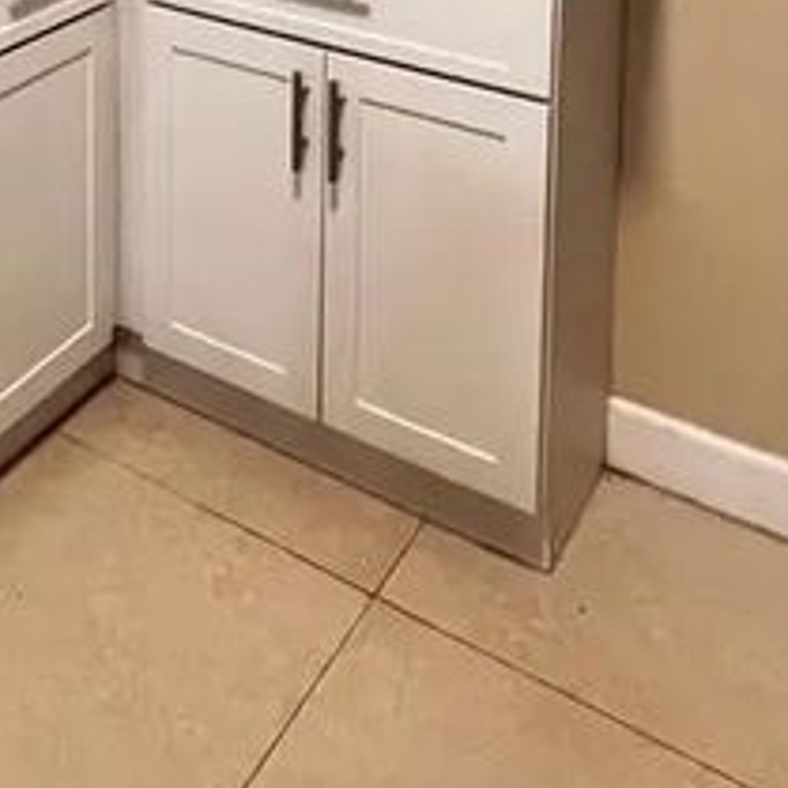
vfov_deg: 27.8
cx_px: 117
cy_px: -311
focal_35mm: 47
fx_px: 1210
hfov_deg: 34.5
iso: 250
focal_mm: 1.57
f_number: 1.8
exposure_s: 1/120
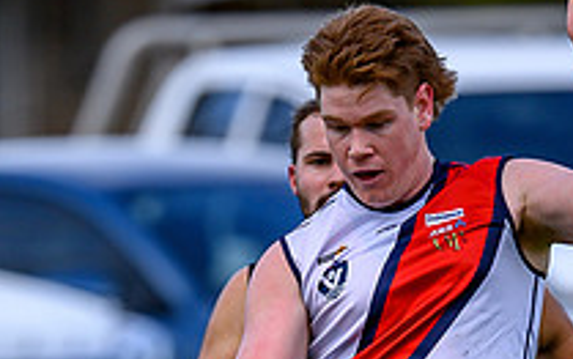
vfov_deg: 0.6
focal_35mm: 2241
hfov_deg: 0.9
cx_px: 331
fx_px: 35024
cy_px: 665
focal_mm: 500
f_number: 4
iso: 220
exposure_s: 1/1250
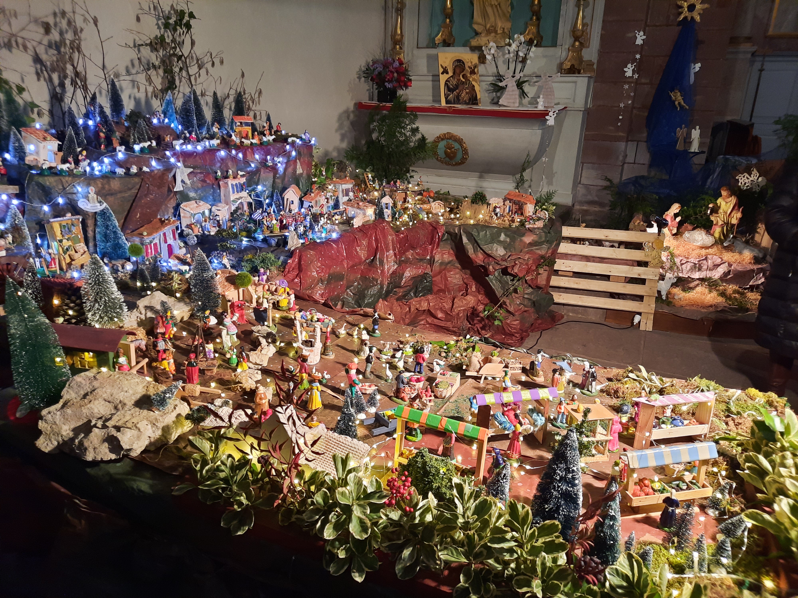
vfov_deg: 54.9
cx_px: 399
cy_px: 299
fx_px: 576
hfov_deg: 69.4
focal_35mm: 25
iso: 320
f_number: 2
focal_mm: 4.6
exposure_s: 1/25
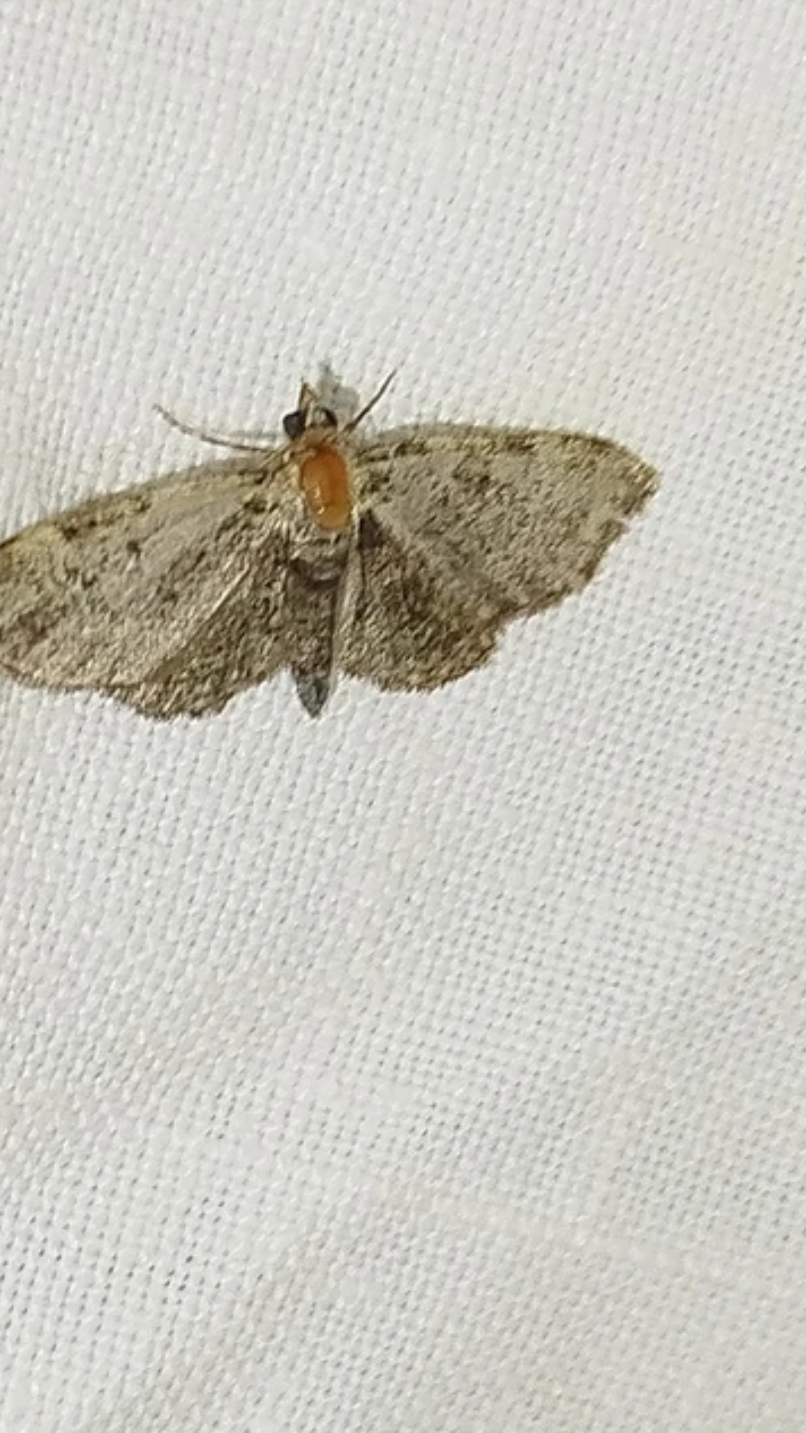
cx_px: 317
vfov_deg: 18.0
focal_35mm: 119
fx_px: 4522
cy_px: 718
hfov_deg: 10.2
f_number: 1.7
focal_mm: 5.31
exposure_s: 1/50
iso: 80
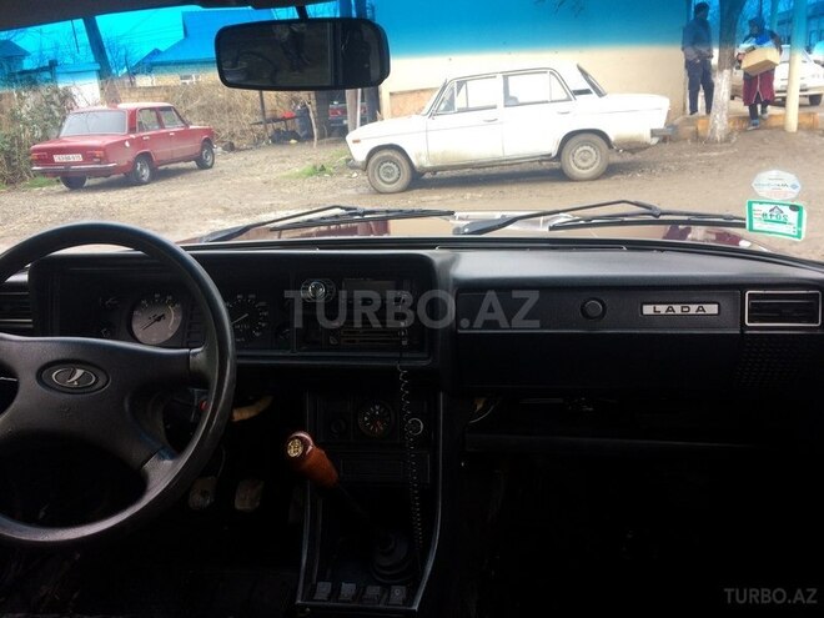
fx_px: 690
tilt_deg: -19.2
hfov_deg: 61.7
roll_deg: +5.0
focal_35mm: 29
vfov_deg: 48.2
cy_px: 309
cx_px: 412
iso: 50
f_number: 2.2
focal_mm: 4.15
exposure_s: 1/100
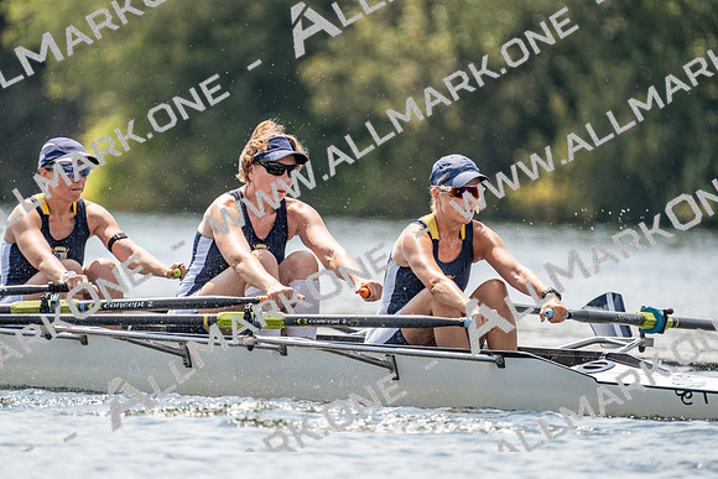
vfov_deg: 2.3
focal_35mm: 600
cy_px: 240
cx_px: 359
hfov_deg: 3.4
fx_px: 11969
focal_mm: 600
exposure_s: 1/1600
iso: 400
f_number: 6.3
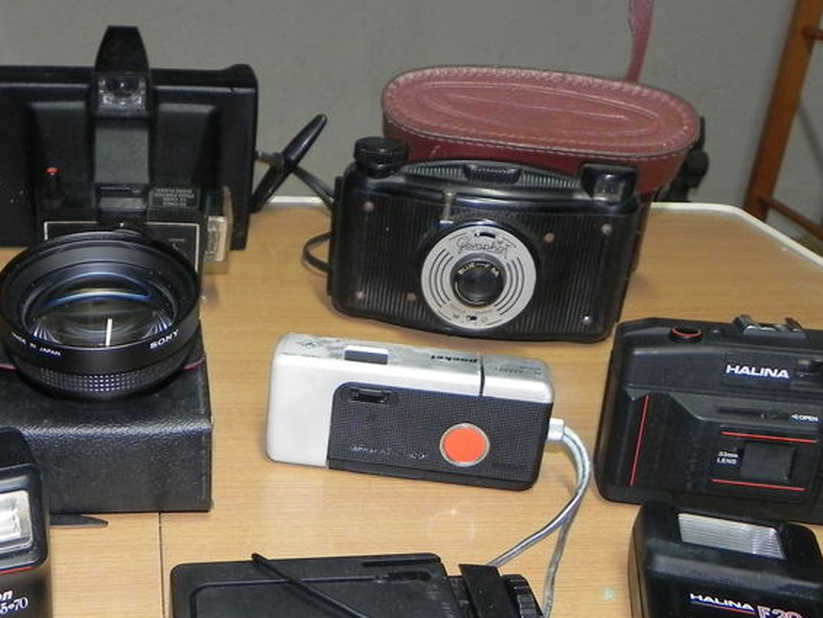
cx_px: 211
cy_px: 424
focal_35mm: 46
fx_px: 1094
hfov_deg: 40.1
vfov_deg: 31.2
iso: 200
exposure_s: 1/30
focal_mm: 4.6
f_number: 2.8
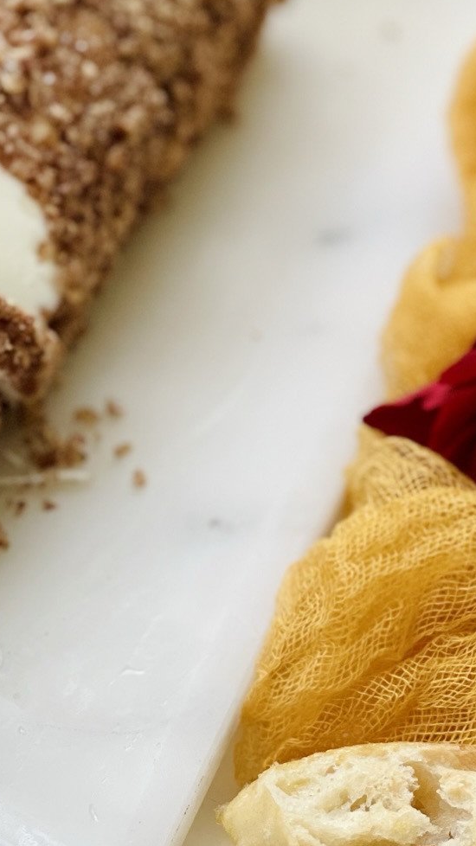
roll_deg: -4.6
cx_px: 105
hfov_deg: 8.3
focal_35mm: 146
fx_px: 3277
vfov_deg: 14.7
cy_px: 570
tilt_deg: -42.2
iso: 100
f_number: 2.2
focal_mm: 7.5
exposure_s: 1/121
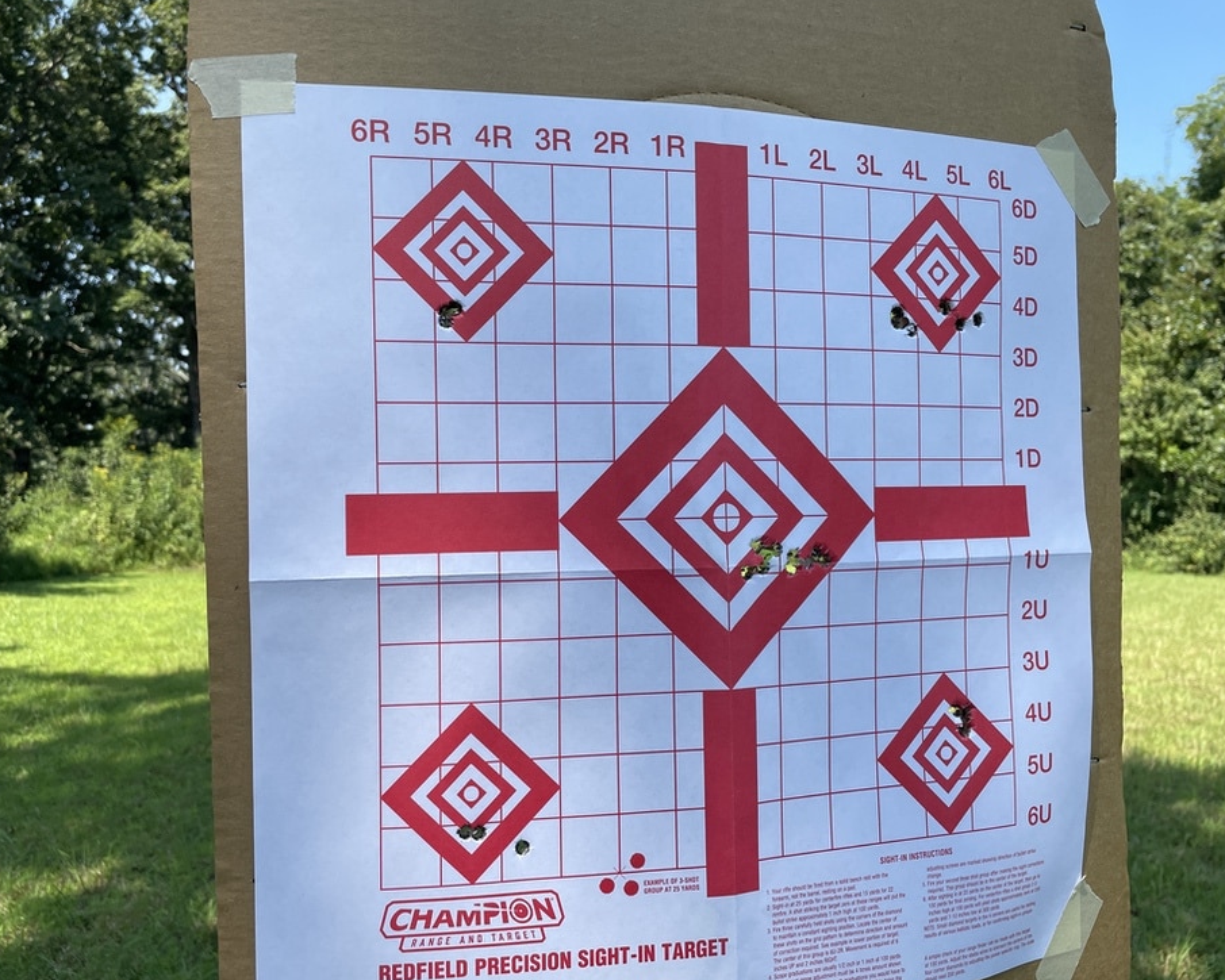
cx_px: 575
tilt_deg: -2.7
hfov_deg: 62.2
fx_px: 1015
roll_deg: -2.9
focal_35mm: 28
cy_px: 492
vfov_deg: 51.5
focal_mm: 4.2
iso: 32
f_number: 1.6
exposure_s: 1/1435
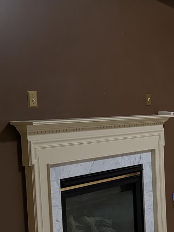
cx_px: 361
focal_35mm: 75
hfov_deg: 15.3
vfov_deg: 25.9
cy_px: 141
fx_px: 503
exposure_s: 1/120
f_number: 1.68
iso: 361
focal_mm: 6.9
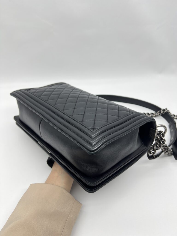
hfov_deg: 53.1
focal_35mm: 26
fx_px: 177
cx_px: 88
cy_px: 118
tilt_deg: -42.6
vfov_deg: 67.3
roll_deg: -3.8
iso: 32
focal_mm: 5.7
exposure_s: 1/123
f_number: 1.5
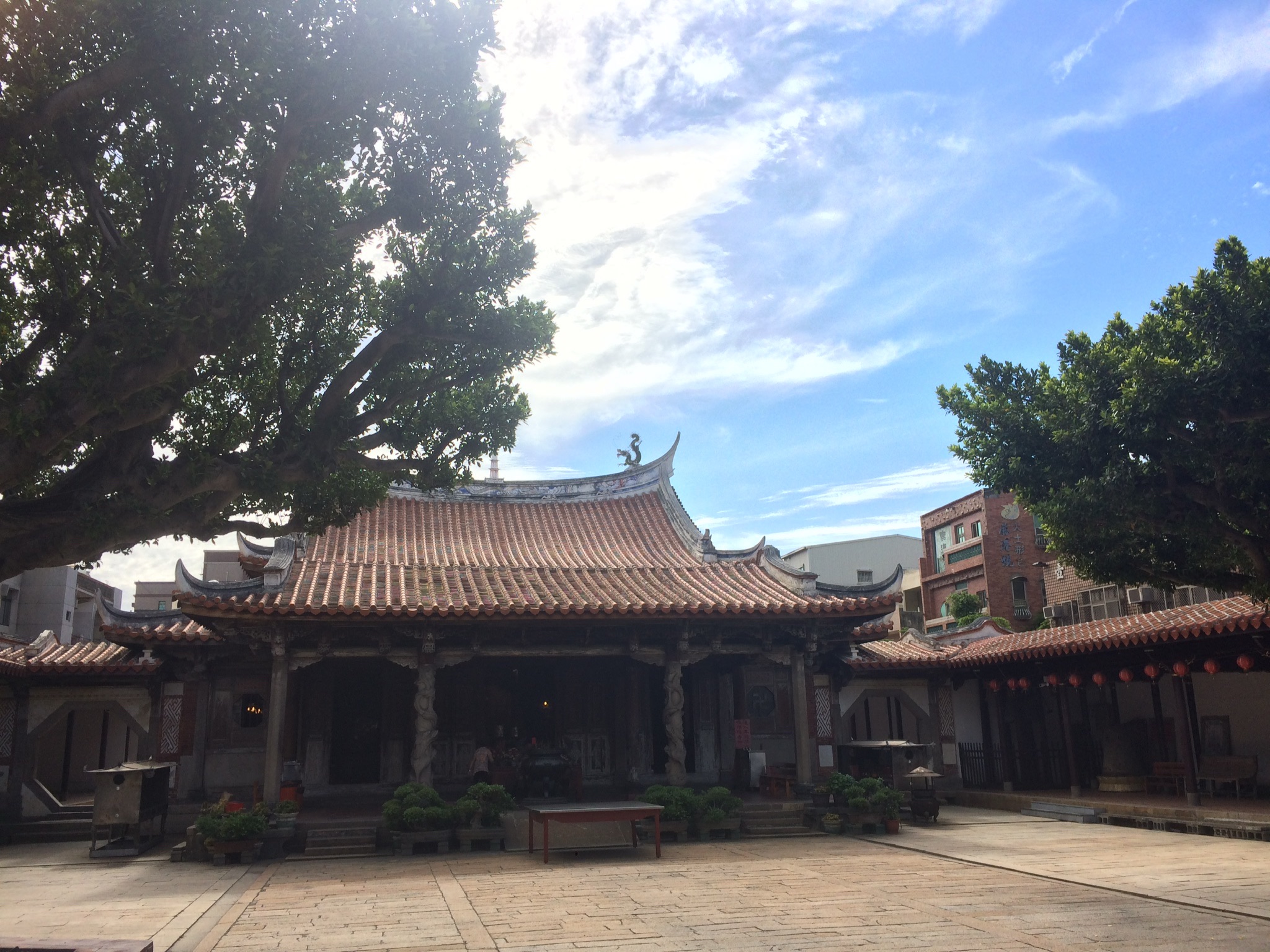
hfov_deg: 61.7
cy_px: 476
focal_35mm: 29
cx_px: 635
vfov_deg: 48.2
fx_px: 1064
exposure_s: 1/1866
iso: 32
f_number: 2.2
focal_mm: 4.15
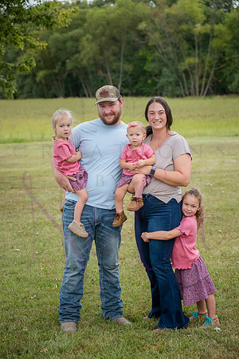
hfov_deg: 17.1
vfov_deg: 25.4
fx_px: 797
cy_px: 180
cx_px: 120
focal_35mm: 80
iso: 400
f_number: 5
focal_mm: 80
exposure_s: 1/400
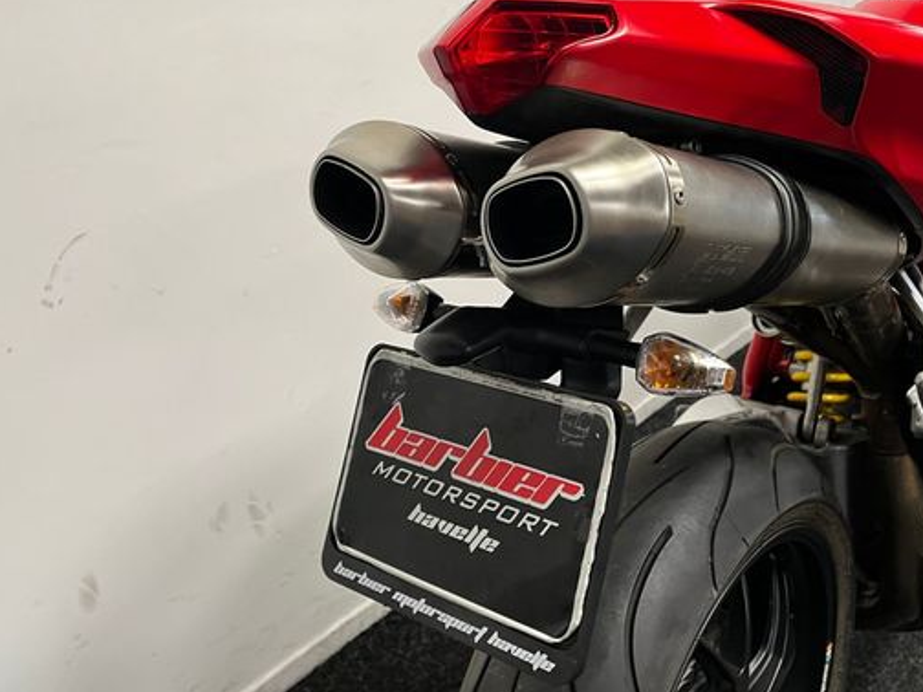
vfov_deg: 42.9
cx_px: 577
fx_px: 880
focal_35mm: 33
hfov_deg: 54.7
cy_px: 341
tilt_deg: -23.1
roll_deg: +2.6
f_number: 1.6
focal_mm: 5.1
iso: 125
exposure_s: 1/50
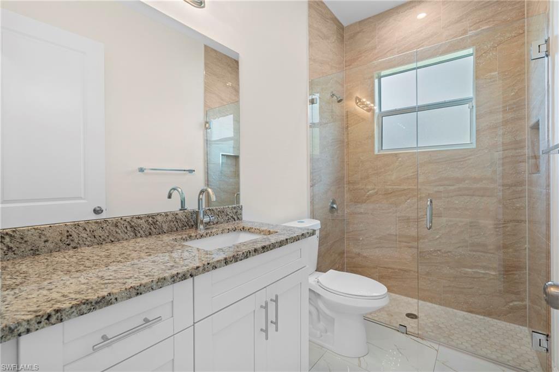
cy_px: 186
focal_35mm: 16
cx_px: 280
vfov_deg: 73.7
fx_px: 248
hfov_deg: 96.8
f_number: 9
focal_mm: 16
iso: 400
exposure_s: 1/6
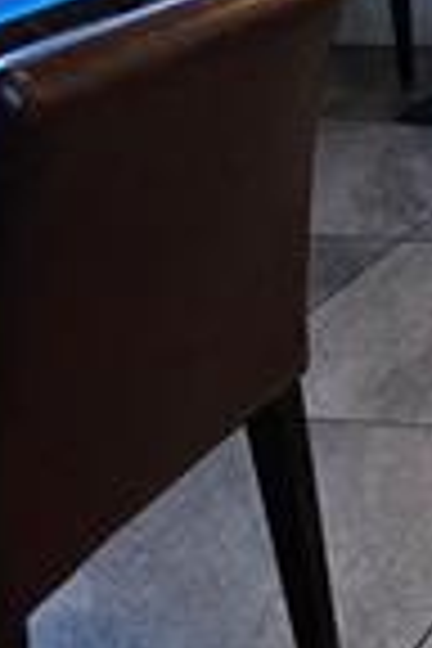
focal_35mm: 72
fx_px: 1296
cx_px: 1012
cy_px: -279
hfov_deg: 13.9
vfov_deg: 23.4
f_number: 2.2
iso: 640
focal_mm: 2.2
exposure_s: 1/60
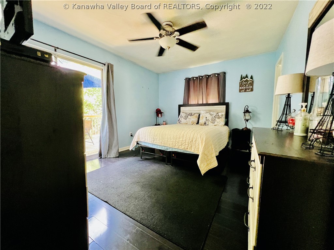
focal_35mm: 13
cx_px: 167
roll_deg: -0.5
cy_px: 125
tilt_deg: -5.8
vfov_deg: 89.9
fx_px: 125
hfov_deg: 106.2
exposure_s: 1/60
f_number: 1.8
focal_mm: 1.57
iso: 400
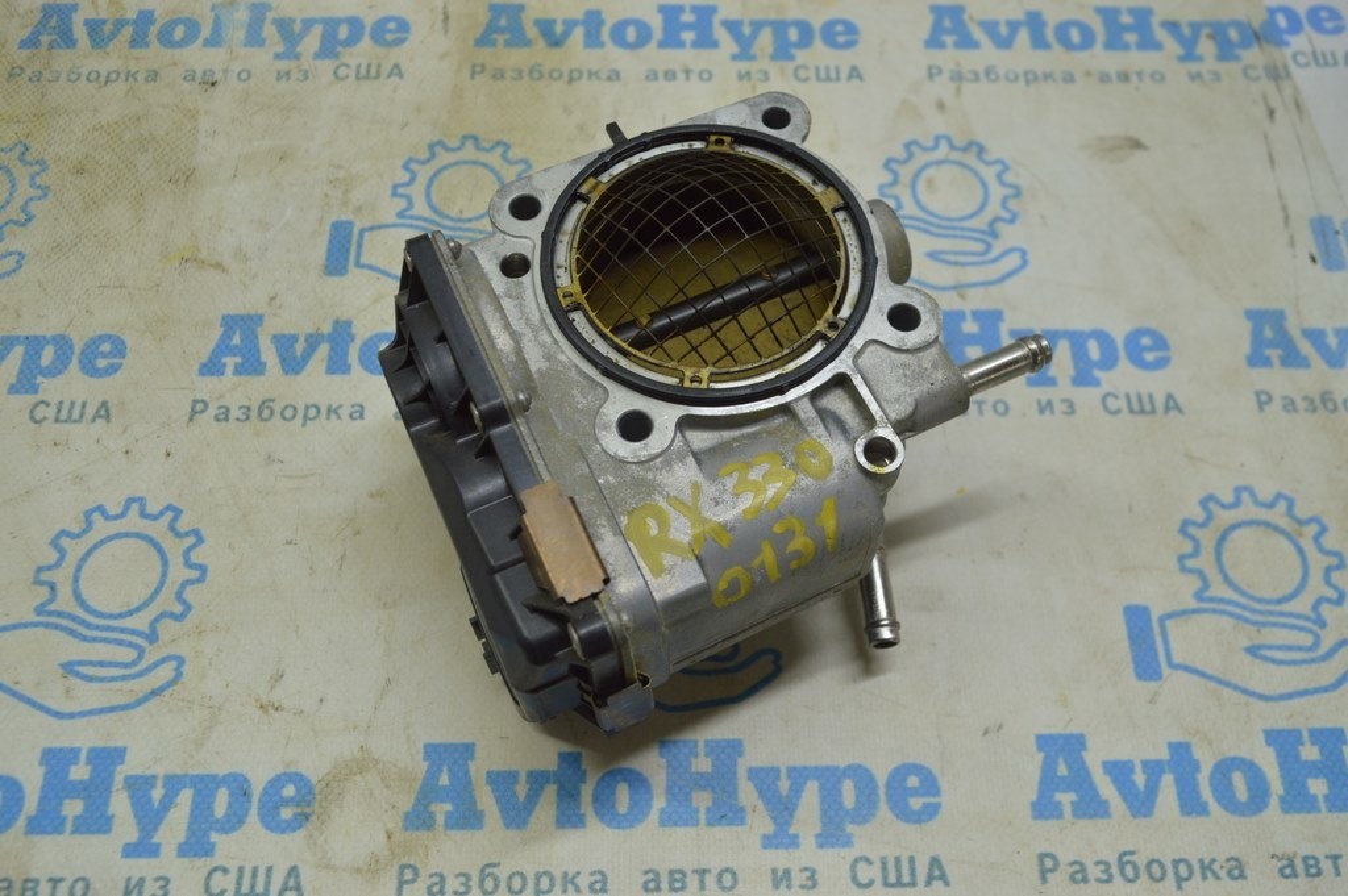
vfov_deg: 39.9
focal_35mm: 33
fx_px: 1235
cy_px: 448
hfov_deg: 57.3
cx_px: 674
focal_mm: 22
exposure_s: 1/40
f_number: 5.6
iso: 400
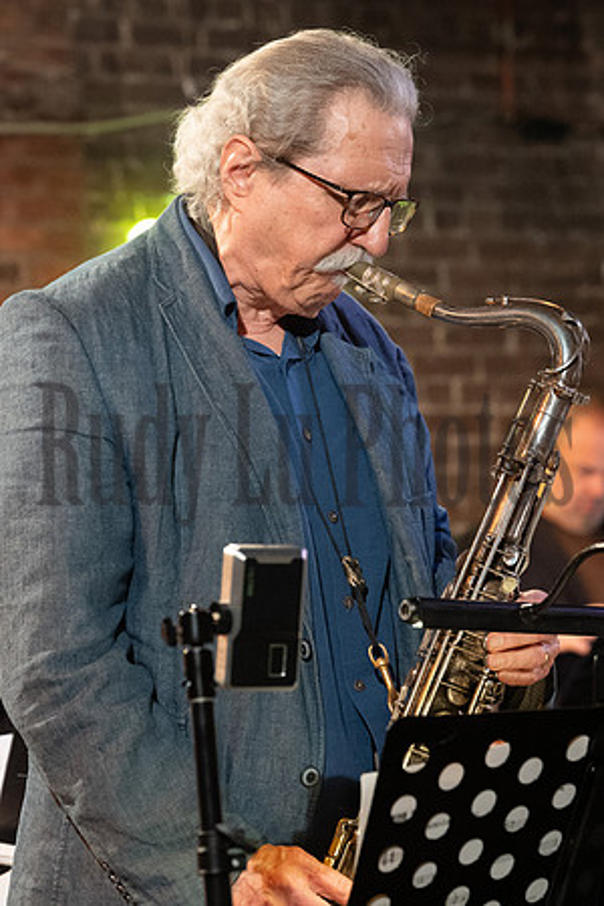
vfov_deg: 16.3
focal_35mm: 126
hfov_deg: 10.9
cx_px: 302
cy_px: 453
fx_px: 3171
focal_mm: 84
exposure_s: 1/125
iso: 5000
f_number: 4
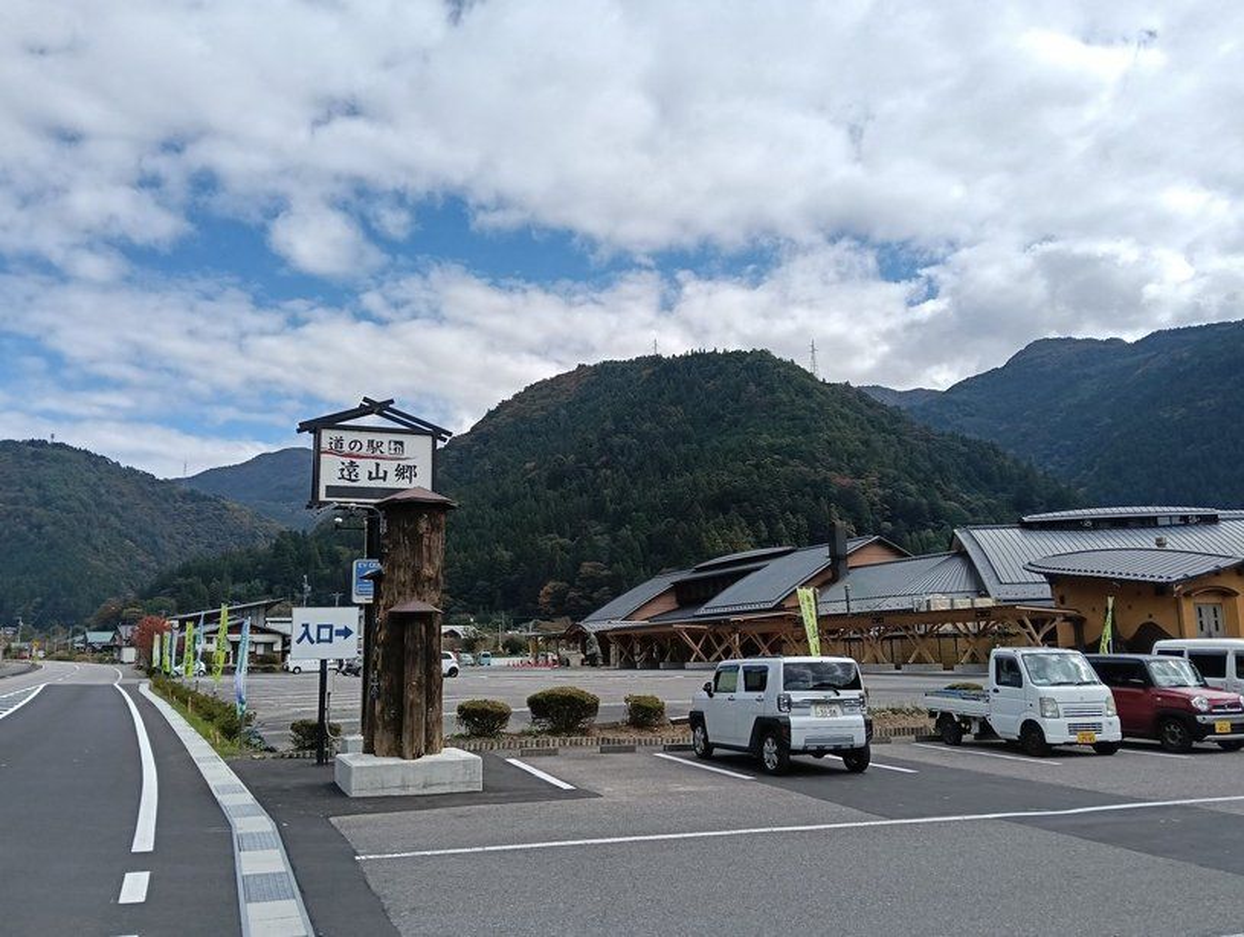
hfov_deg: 65.2
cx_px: 622
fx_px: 972
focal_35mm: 27
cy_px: 468
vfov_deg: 51.5
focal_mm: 3.98
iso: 64
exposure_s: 1/865
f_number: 1.8
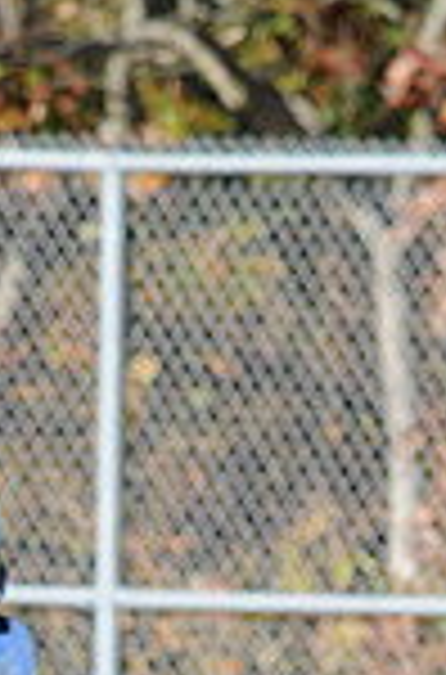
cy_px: 1246
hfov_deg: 0.8
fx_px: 32596
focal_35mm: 1742
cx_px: 173
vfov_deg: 1.2
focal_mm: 300
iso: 200
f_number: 6.3
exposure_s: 1/500
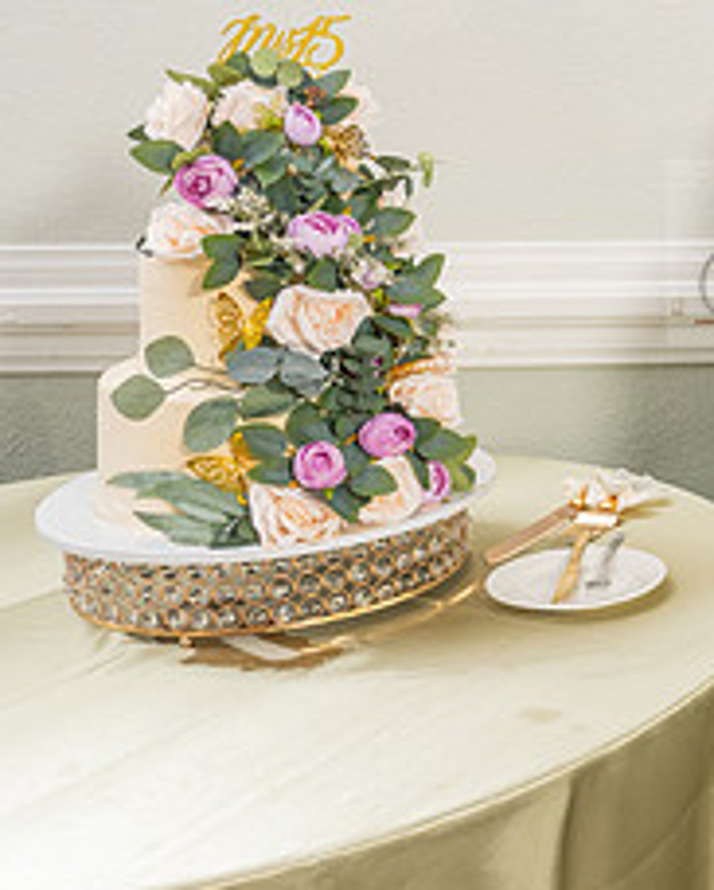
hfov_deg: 21.5
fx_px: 1634
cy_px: 252
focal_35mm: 62
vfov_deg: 30.1
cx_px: 1007
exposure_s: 1/125
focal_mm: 26
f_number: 4.5
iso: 500
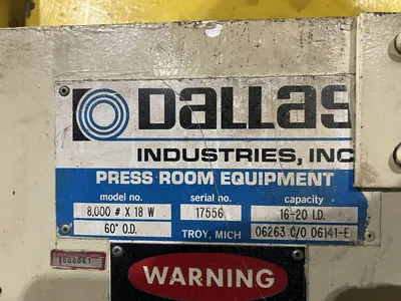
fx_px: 301
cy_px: 150
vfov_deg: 53.1
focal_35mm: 26
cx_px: 200
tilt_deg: -2.7
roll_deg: -1.9
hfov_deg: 67.3
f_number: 1.5
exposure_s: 1/40
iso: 400
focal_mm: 5.7
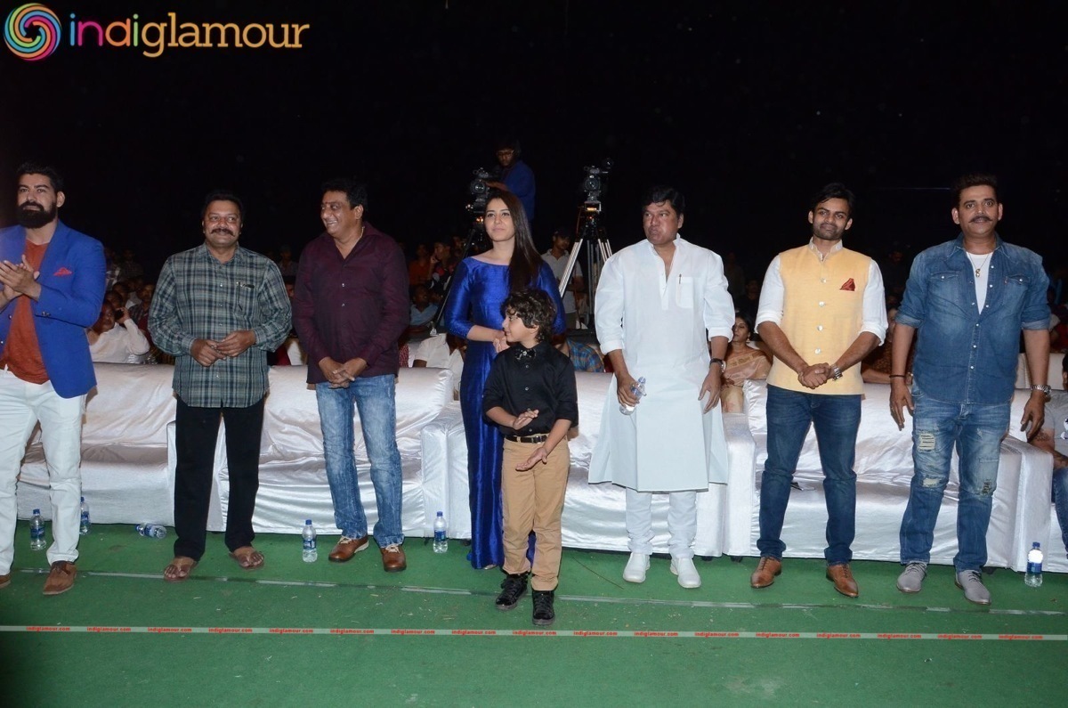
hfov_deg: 59.6
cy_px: 354
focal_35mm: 32
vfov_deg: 41.5
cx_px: 534
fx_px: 933
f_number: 9
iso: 2500
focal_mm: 21
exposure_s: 1/125
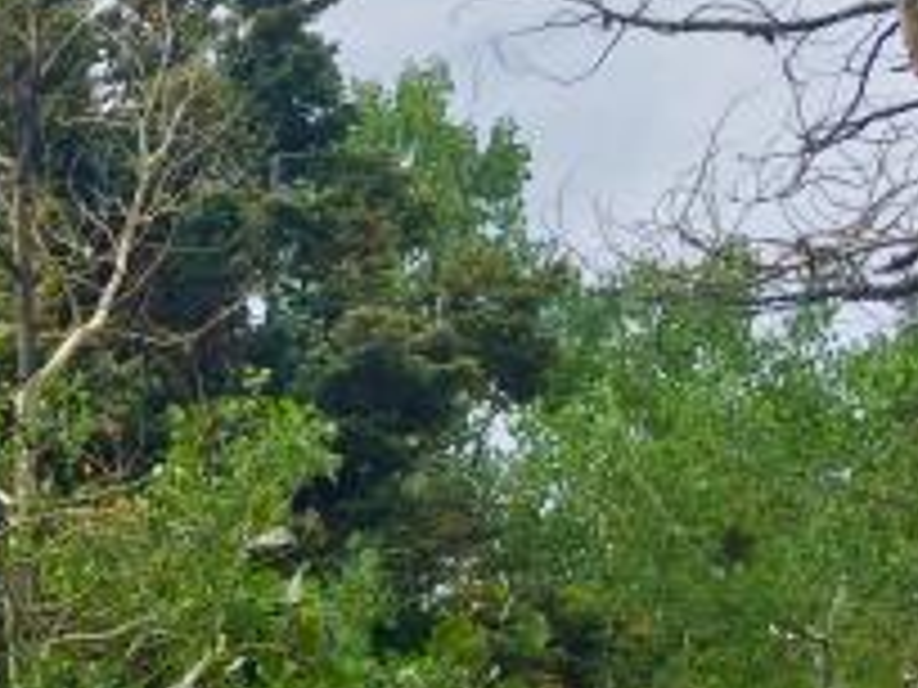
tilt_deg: +4.0
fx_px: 2413
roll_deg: -1.2
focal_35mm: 91
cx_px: -356
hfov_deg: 19.4
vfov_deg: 15.7
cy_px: 800
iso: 32
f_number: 2.2
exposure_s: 1/1099
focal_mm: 4.15
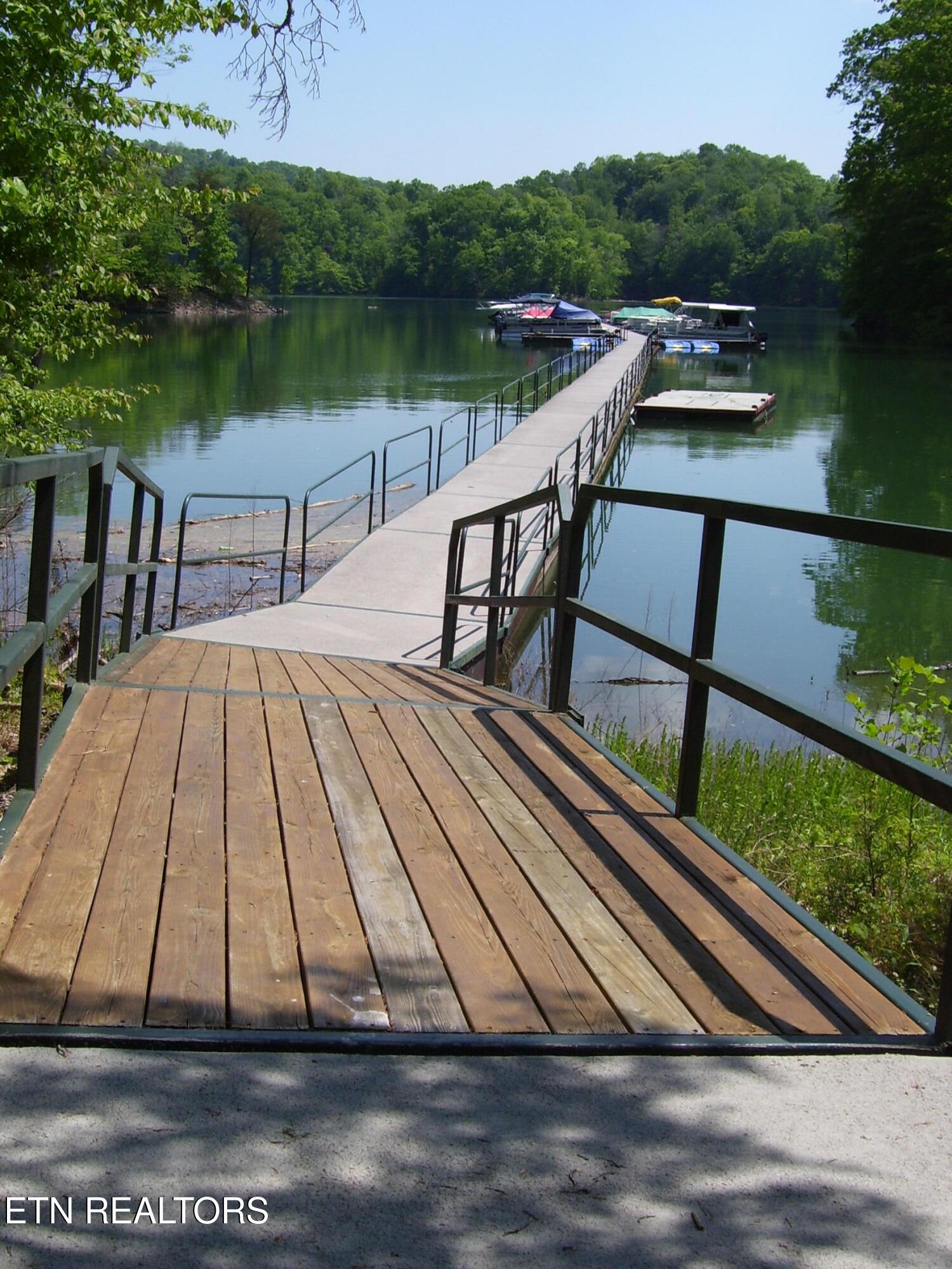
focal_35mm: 45
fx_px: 1650
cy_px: 634
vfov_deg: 42.1
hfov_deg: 32.2
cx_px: 476
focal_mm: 7.6
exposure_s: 1/500
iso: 80
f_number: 5.6
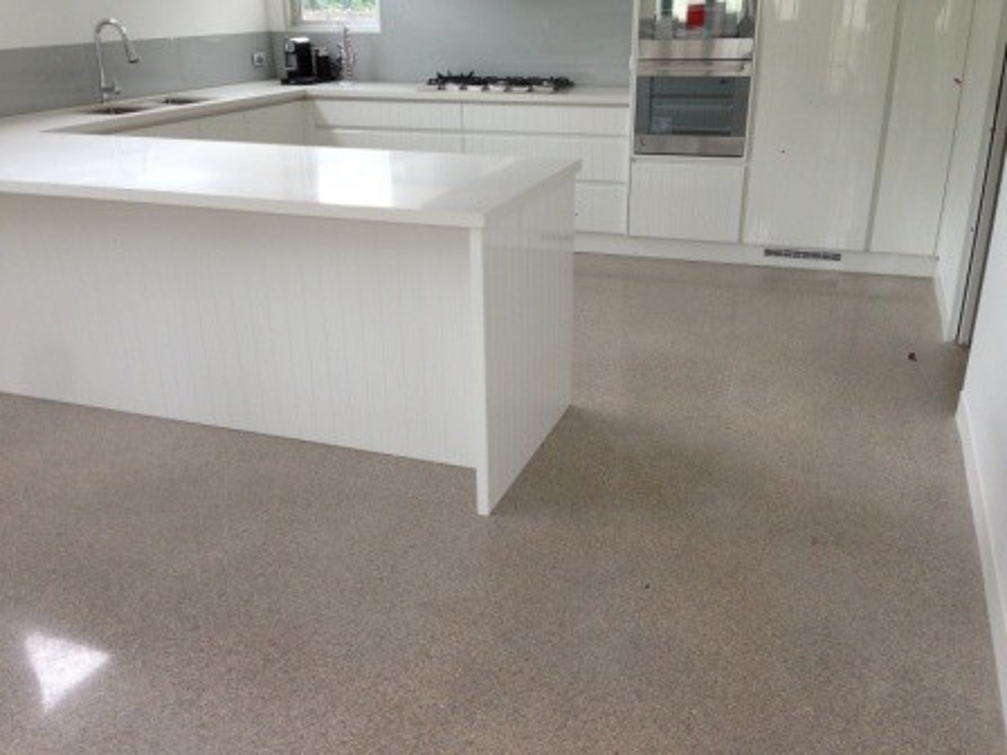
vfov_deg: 42.9
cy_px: 378
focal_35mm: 33
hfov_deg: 55.4
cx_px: 504
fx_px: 960
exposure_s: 1/60
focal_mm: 4.13
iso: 50
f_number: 2.4
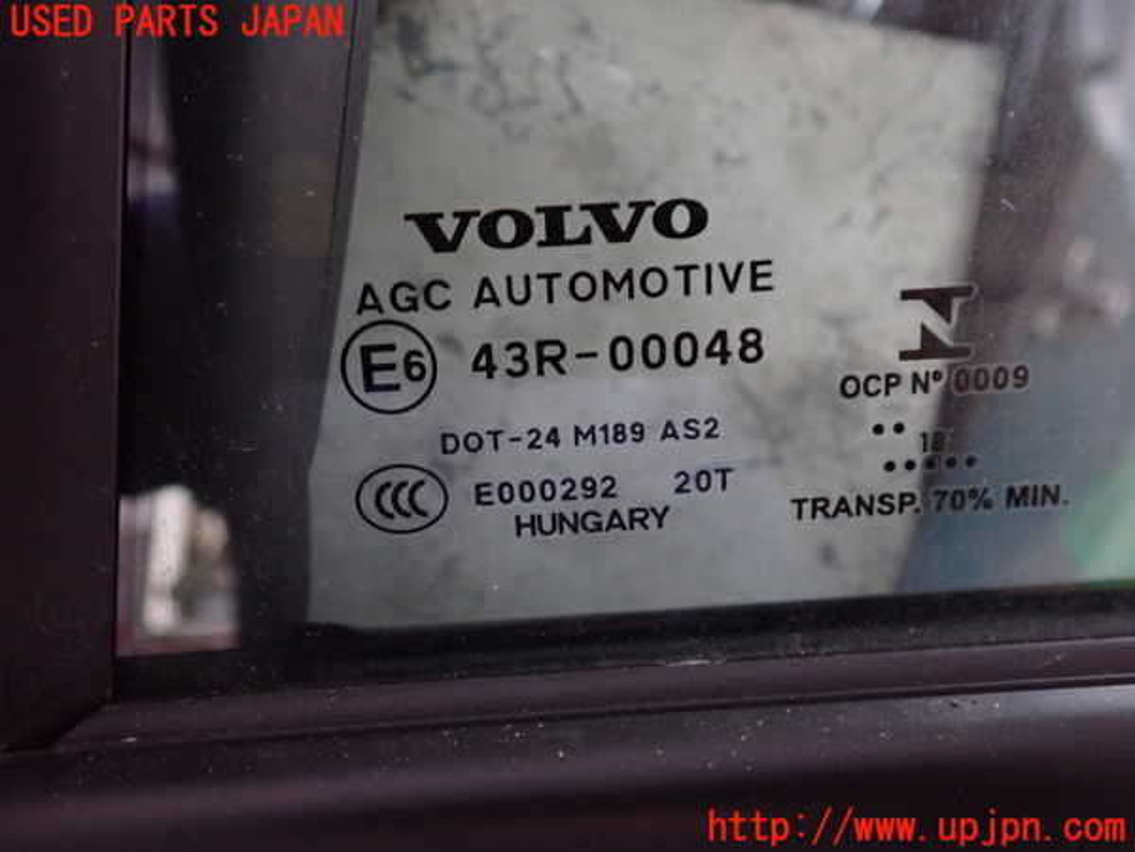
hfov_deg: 60.0
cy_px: 426
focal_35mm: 30
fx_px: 984
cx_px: 568
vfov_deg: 46.8
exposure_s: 1/30
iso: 800
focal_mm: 5.4
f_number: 2.3
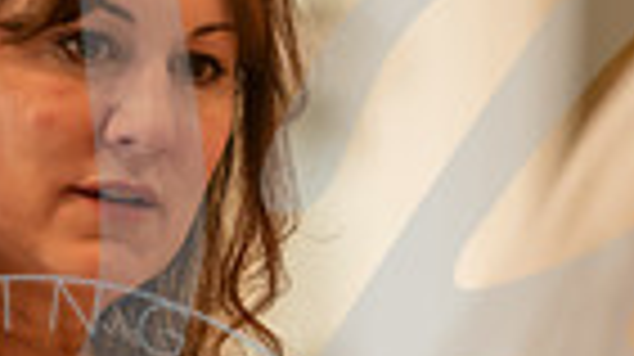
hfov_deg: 3.2
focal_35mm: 669
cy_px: 351
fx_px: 11236
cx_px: 229
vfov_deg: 1.8
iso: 1000
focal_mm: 200
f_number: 2.8
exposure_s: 1/250
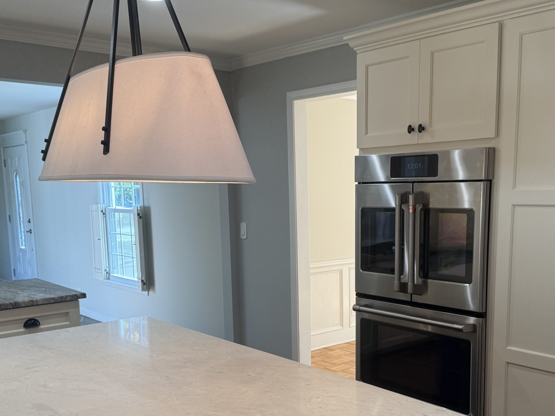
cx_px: 328
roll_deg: -1.9
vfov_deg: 37.3
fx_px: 609
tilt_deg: -8.5
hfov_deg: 48.7
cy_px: 277
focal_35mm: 38
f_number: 1.78
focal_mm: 6.76
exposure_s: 1/120
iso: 80
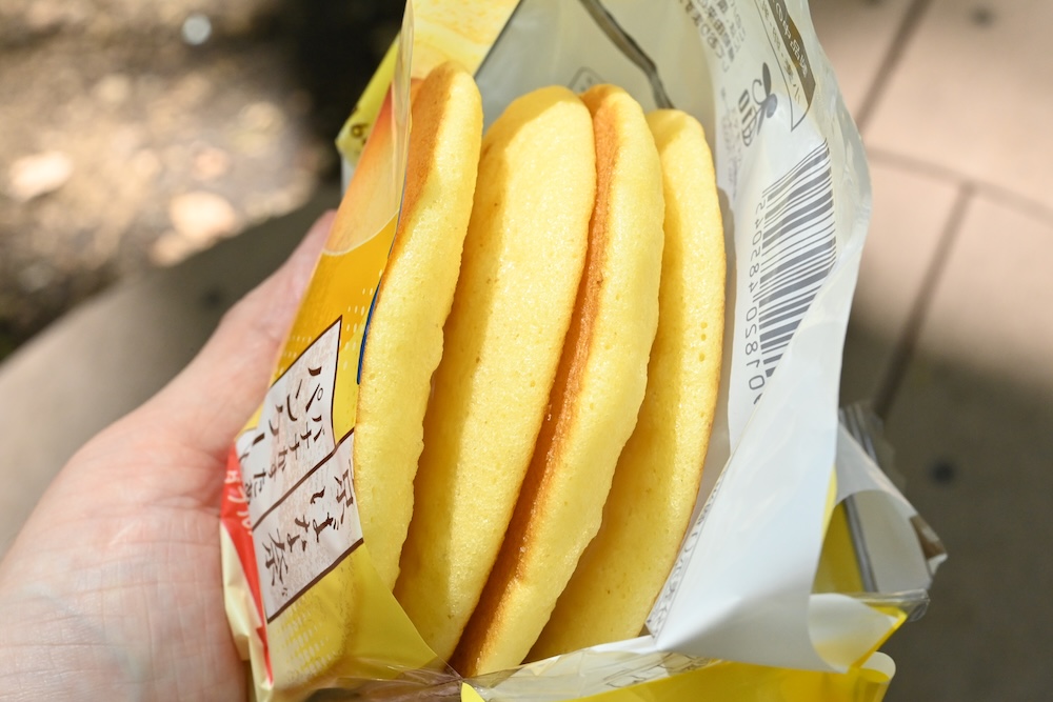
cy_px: 351
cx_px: 526
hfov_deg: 33.4
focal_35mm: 60
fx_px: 1755
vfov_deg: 22.6
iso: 3200
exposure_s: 1/250
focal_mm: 60
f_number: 16
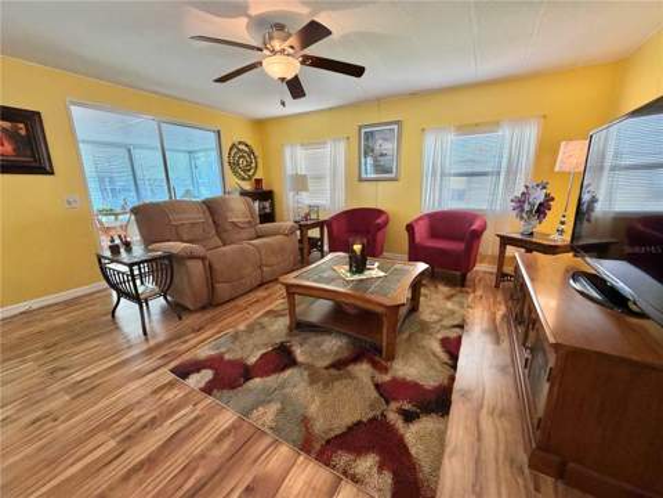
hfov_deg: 102.1
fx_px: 268
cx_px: 332
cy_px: 249
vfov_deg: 85.7
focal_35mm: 14
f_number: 2.2
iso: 320
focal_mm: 2.22
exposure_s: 1/120
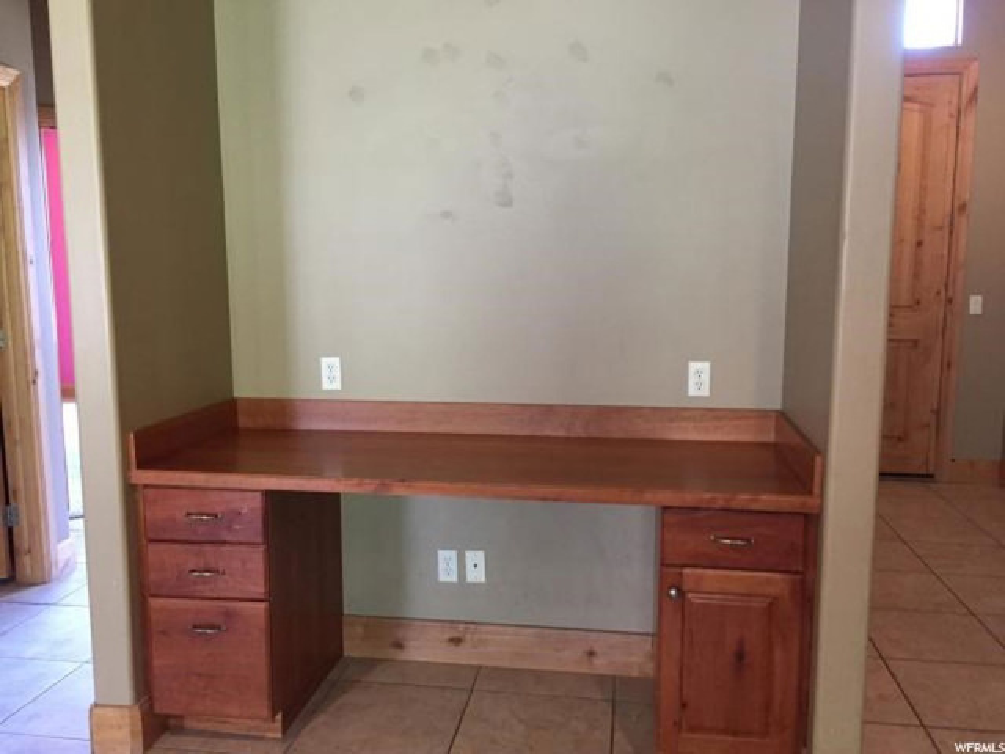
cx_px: 502
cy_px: 377
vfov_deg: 48.2
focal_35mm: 29
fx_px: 842
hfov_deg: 61.7
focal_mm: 4.15
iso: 200
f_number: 2.2
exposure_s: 1/30
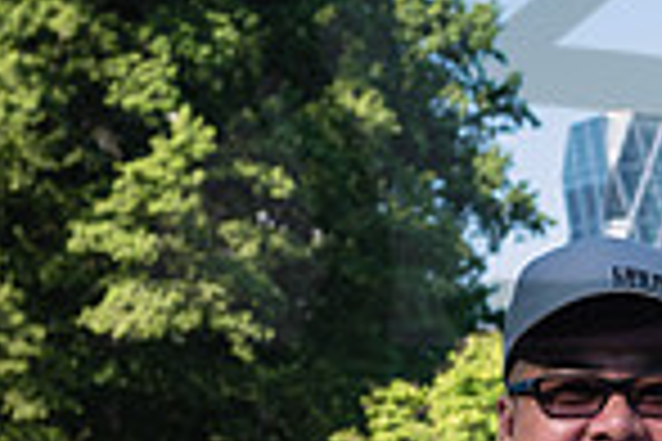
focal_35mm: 198
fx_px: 3641
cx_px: 822
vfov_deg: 6.8
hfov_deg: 10.2
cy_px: 732
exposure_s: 1/1250
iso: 320
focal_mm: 42
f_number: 5
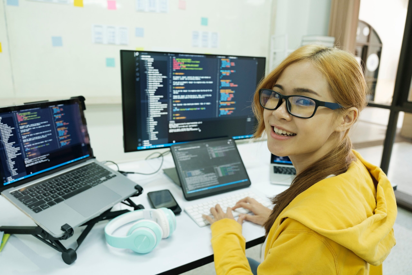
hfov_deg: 69.4
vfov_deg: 49.6
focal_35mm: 26
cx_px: 206
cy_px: 138
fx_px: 298
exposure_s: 1/60
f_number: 2.8
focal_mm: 17
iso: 400
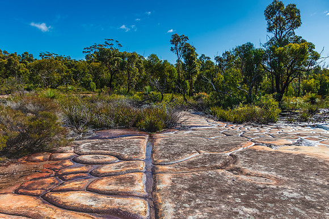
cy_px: 110
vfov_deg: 47.9
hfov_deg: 67.4
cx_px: 164
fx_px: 247
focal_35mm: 27
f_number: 7.1
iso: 250
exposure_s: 1/1000
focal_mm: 18
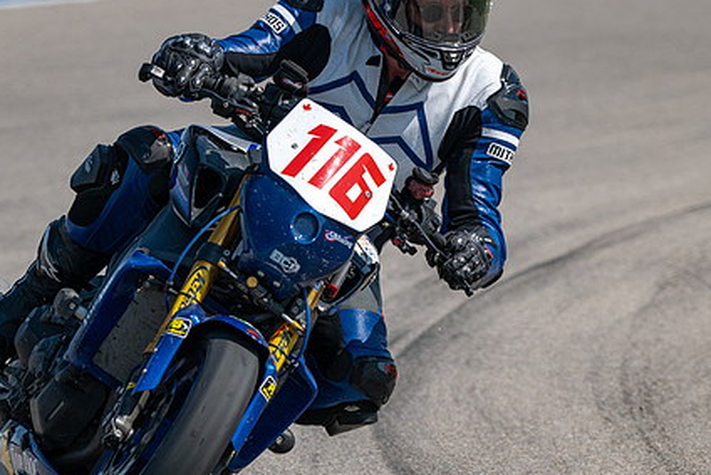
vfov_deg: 1.9
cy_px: 288
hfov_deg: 2.8
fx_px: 14580
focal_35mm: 738
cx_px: 317
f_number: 11
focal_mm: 540
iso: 500
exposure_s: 1/1250
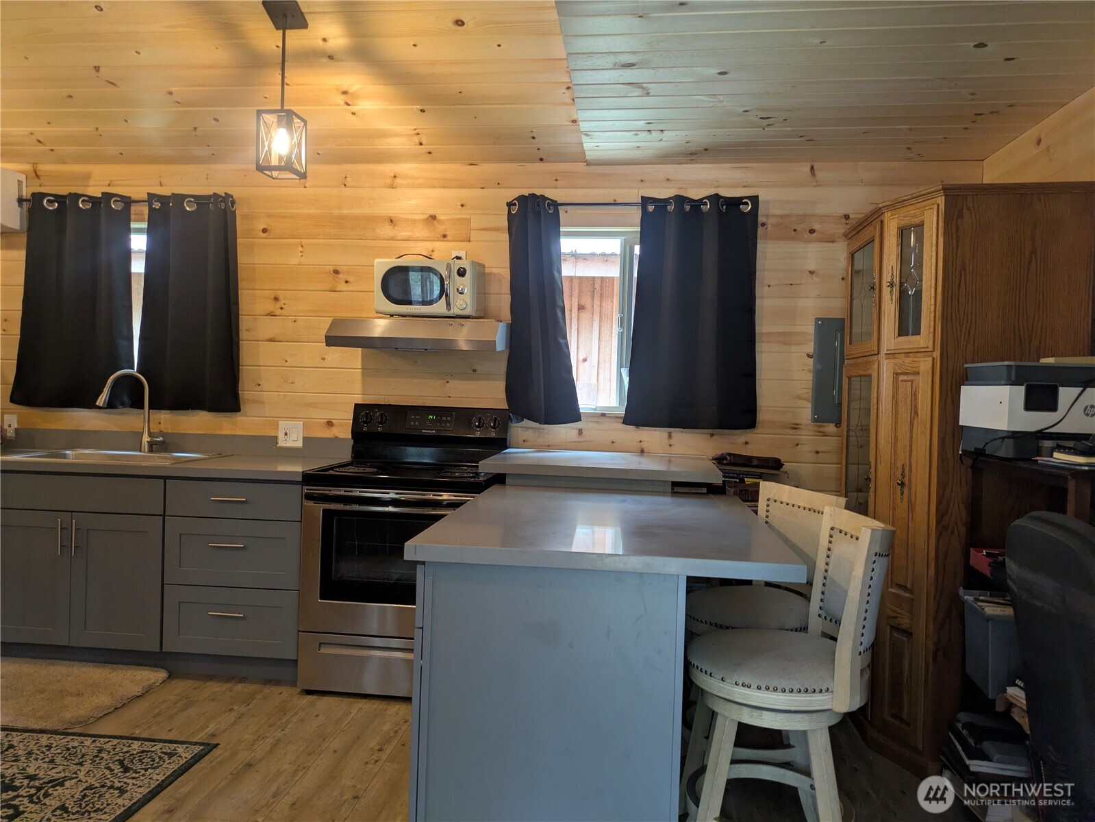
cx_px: 548
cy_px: 411
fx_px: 791
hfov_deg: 69.4
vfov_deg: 54.9
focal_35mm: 25
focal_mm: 5.43
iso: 86
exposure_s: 1/30
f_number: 1.89
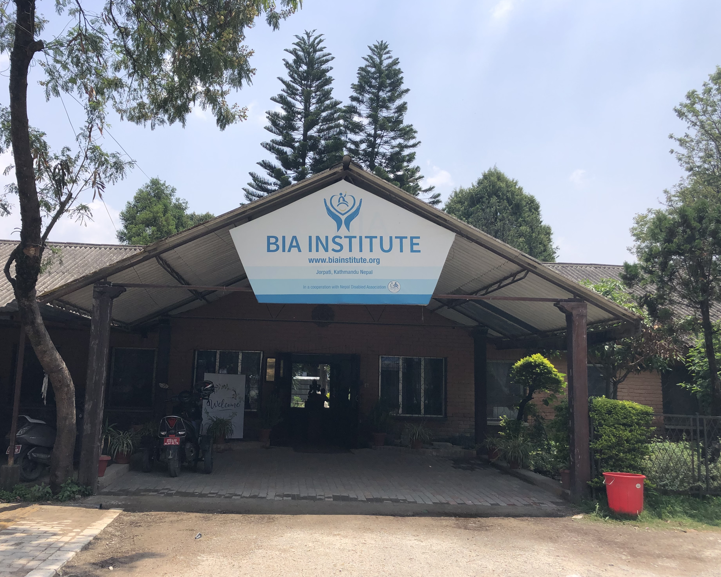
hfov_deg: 58.7
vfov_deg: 48.5
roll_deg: -0.8
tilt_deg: +8.6
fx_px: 640
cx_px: 326
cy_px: 289
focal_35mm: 30
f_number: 1.8
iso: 20
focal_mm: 3.99
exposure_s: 1/2000
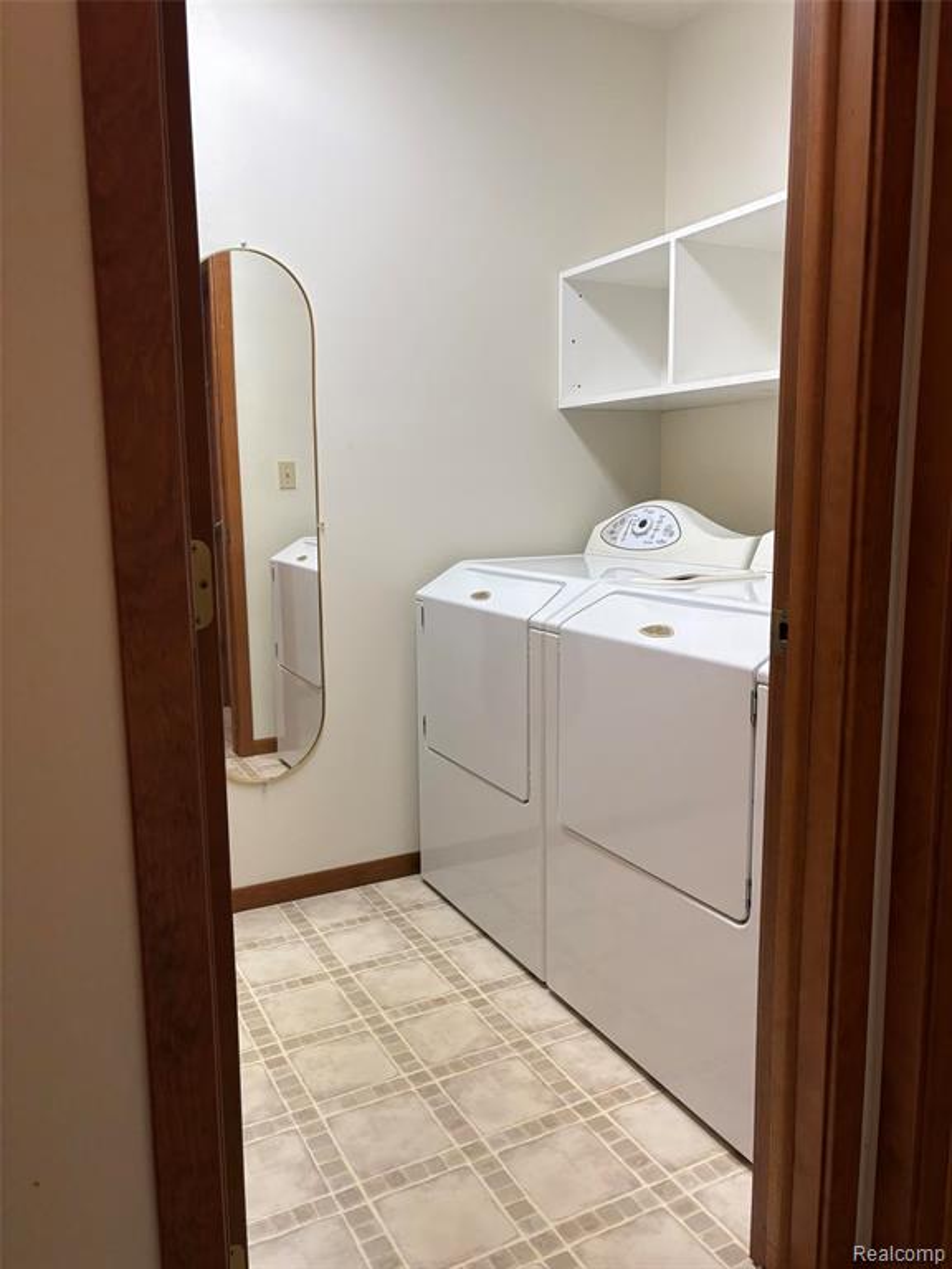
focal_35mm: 26
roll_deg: +0.4
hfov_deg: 53.1
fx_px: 953
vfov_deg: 67.3
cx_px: 476
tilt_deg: -8.2
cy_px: 634
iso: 100
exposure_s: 1/120
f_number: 1.6
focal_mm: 5.96
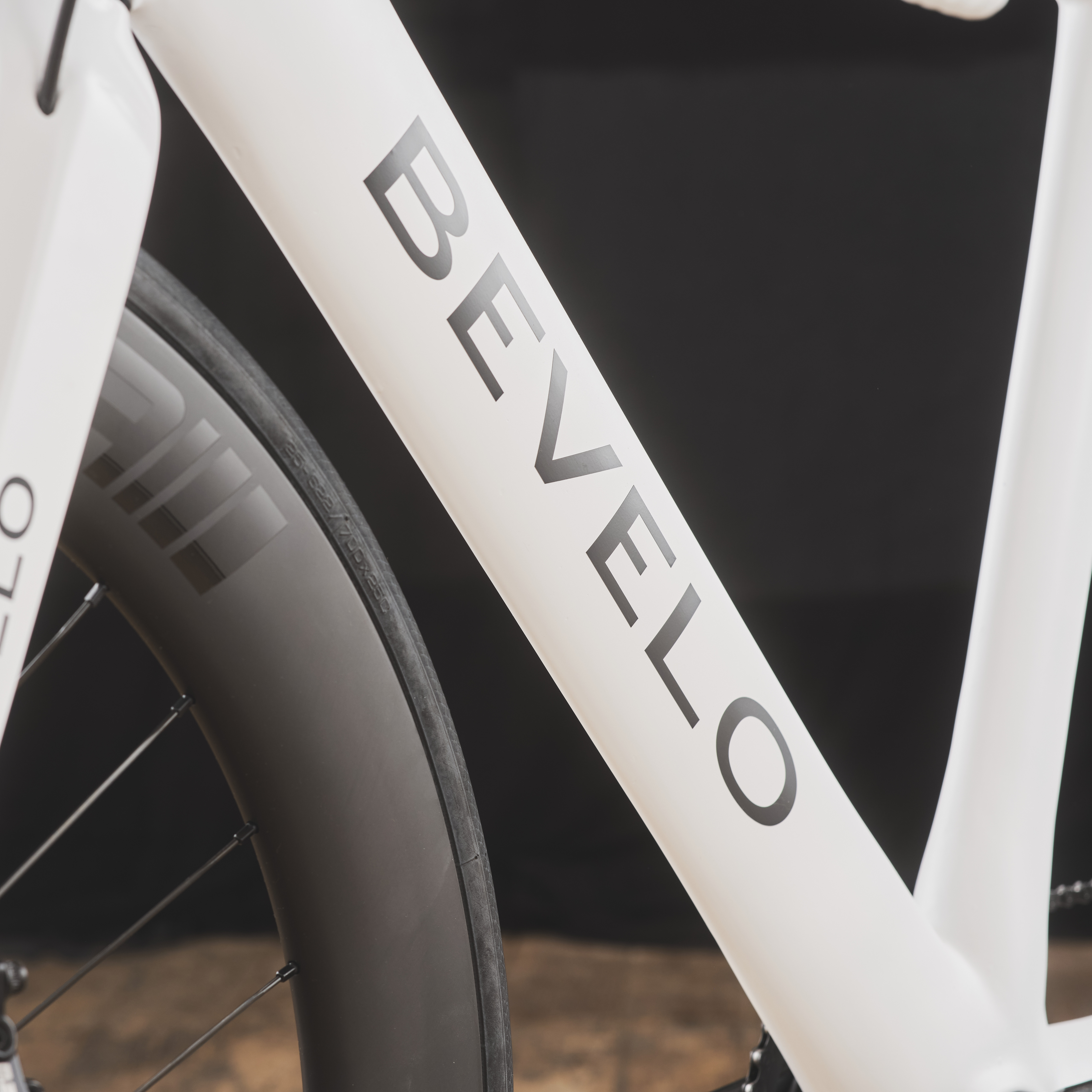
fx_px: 2998
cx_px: 443
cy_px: 545
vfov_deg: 20.6
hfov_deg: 20.6
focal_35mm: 84
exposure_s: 1/125
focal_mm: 90
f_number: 9
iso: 400
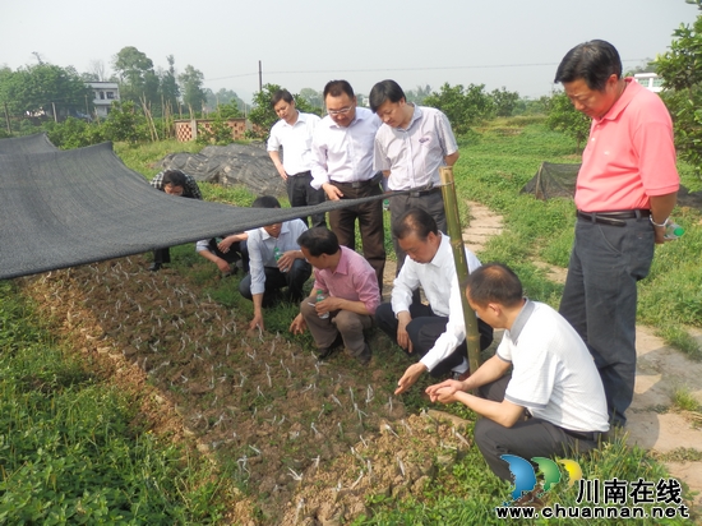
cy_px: 263
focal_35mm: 25
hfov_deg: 69.4
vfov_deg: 54.8
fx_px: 507
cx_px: 351
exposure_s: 1/640
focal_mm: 4.5
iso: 80
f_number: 3
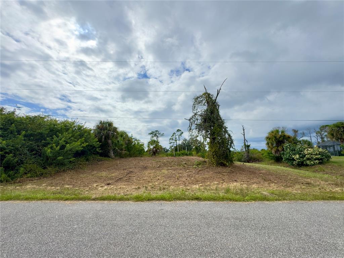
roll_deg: +0.2
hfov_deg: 102.1
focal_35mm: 14
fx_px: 139
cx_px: 172
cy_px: 129
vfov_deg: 85.7
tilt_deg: +8.0
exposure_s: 1/1256
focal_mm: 2.22
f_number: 2.2
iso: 50
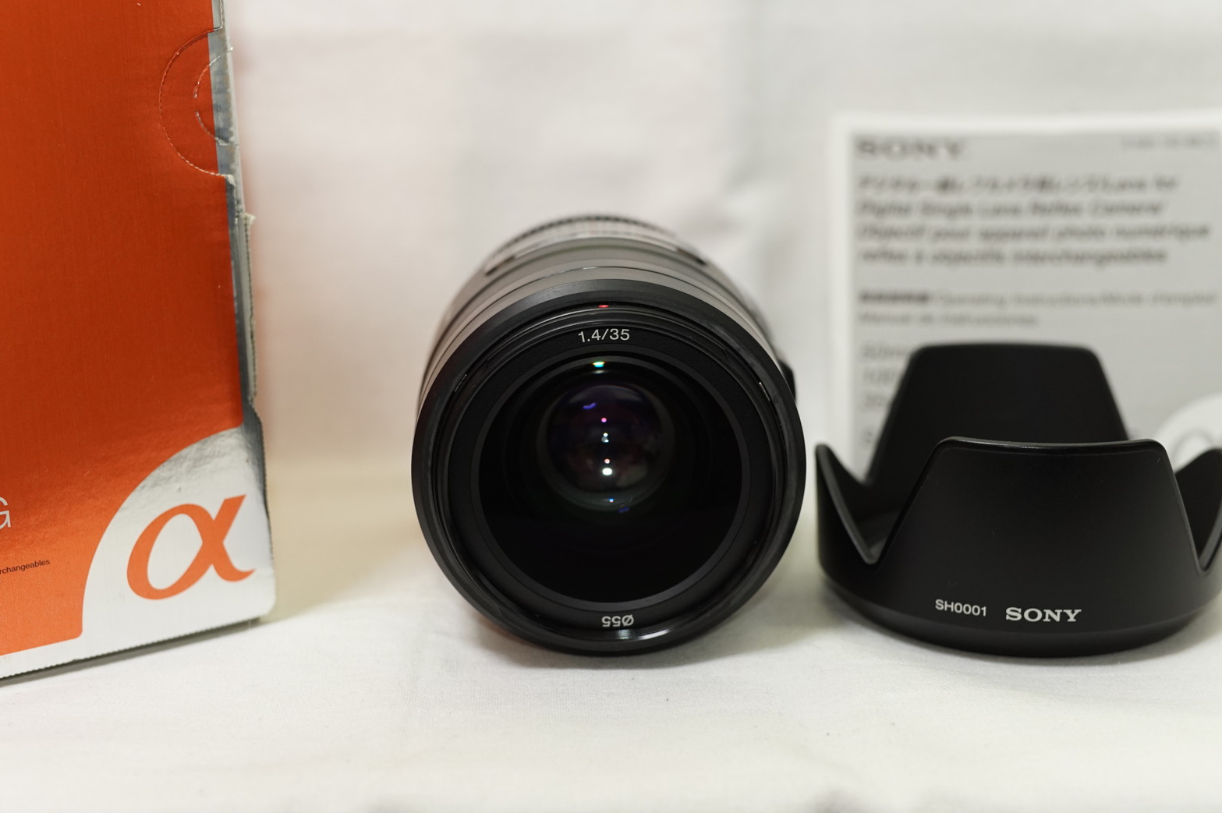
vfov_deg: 27.5
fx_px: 1662
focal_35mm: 49
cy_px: 414
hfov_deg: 40.4
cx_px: 618
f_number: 4
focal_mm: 32
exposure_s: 1/60
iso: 500
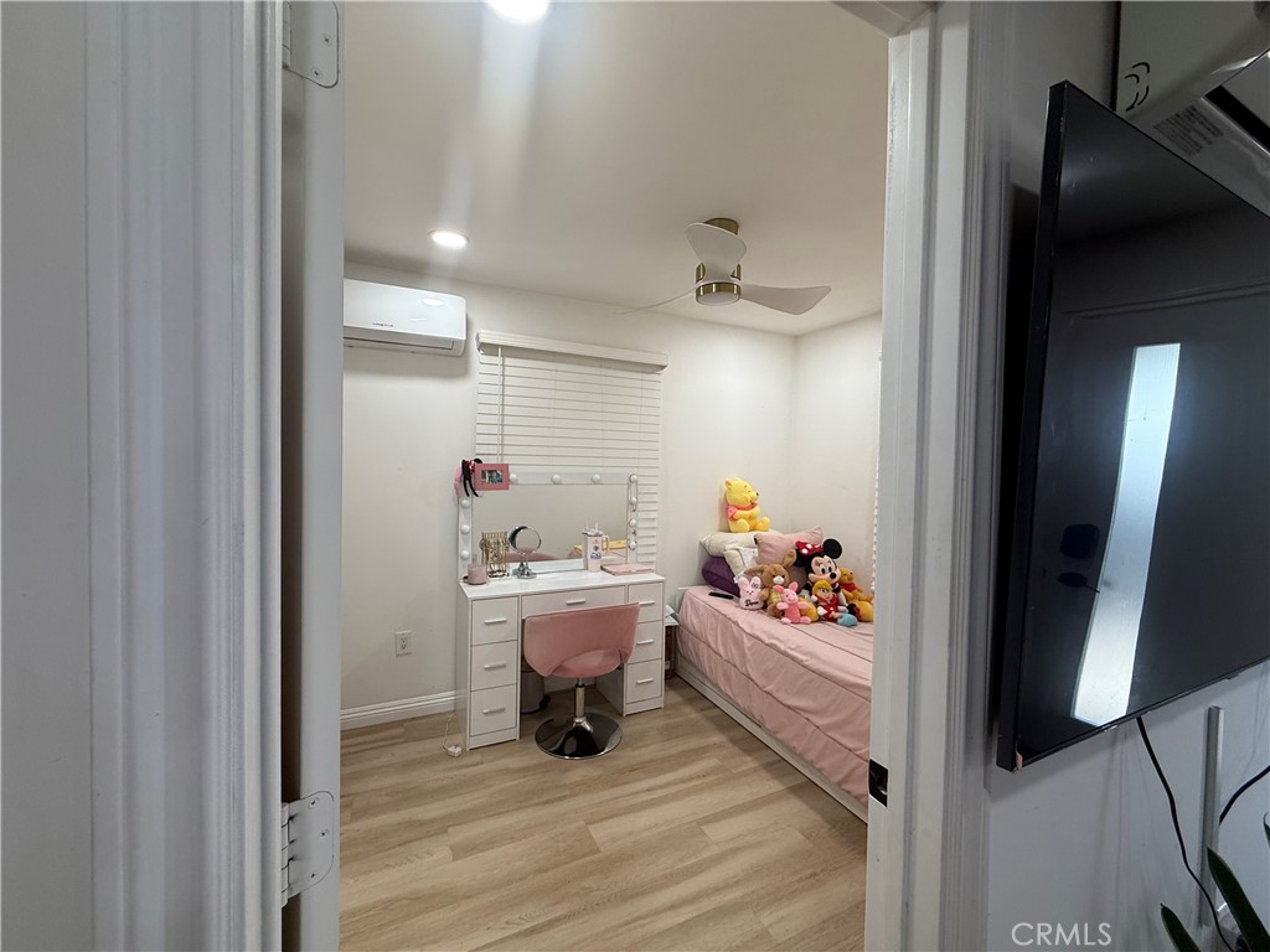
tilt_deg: -1.5
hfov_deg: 102.1
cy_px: 476
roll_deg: -1.0
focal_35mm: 14
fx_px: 514
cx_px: 635
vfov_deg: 85.7
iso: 100
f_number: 2.2
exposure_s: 1/120
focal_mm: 2.22
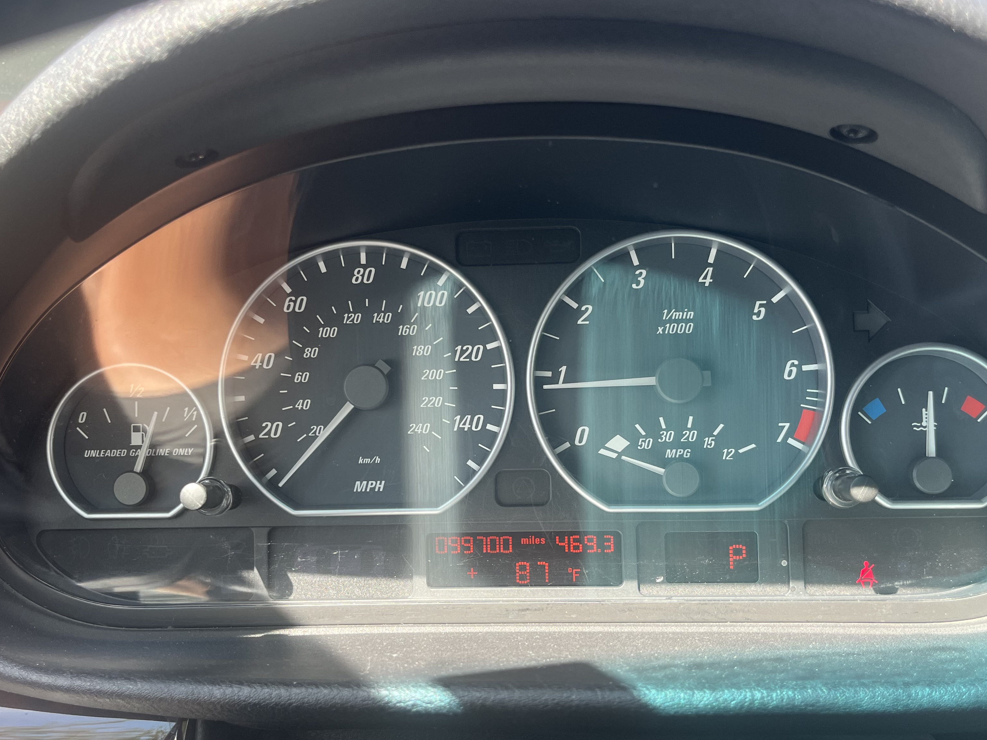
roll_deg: +4.2
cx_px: 462
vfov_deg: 41.8
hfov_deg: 53.9
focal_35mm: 34
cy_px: 403
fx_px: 969
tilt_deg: -16.8
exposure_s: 1/122
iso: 40
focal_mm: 5.1
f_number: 1.6
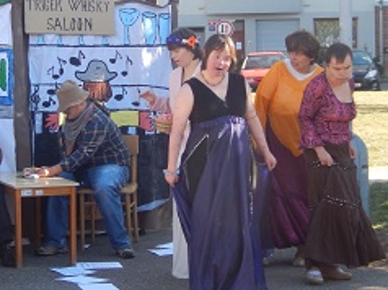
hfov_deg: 16.4
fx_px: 1332
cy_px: 67
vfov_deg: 12.4
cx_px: 79
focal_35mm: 119
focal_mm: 10.4
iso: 125
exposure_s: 1/125
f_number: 4.6
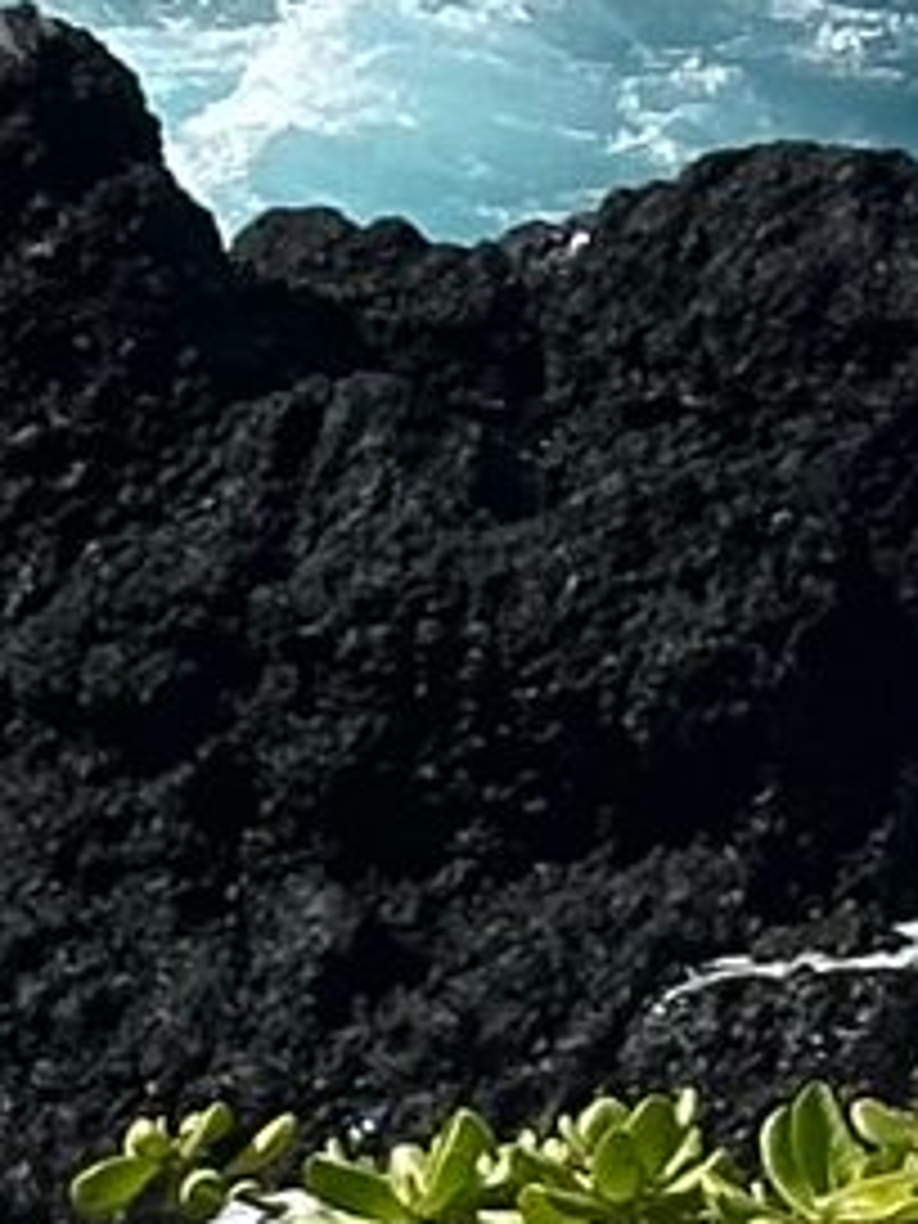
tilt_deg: -2.2
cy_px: -2333
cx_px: 1908
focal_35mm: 376
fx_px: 13295
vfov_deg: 5.0
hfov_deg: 3.9
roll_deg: -0.9
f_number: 1.78
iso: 64
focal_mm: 6.86
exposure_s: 1/5263
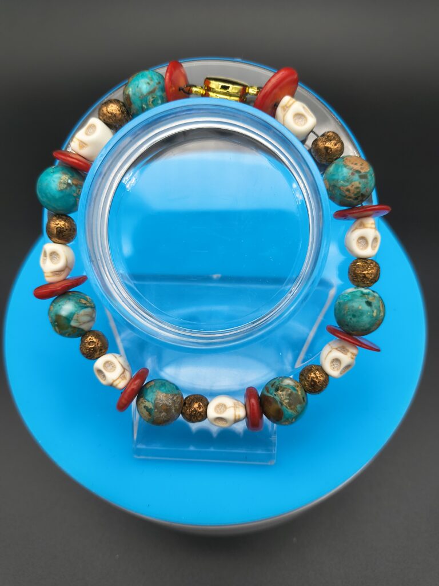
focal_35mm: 25
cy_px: 293
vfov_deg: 69.4
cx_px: 220
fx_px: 423
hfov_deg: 54.9
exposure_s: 1/120
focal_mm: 4.68
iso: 143
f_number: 1.7
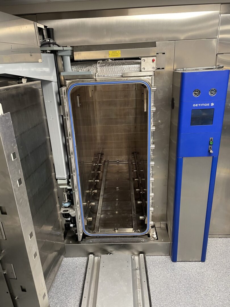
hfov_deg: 53.1
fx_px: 230
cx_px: 115
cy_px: 154
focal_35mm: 26
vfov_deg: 67.3
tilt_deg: -20.3
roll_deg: +3.2
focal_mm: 4.2
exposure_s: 1/60
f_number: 1.6
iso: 200
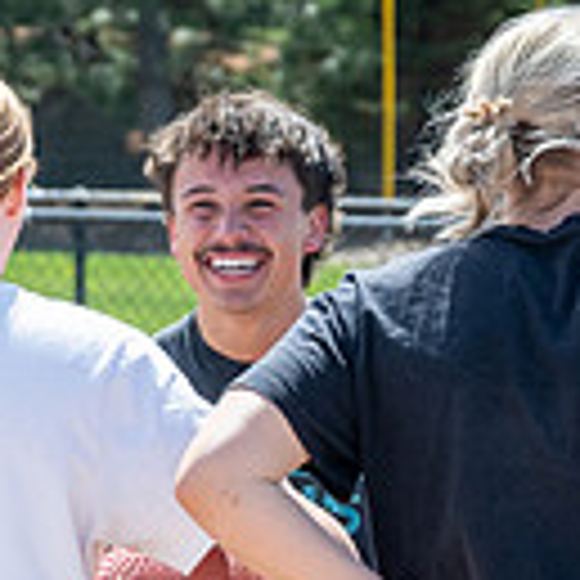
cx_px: 110
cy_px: 611
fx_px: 8625
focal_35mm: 455
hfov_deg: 3.8
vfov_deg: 3.8
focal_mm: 63
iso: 100
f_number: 4
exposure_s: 1/1600
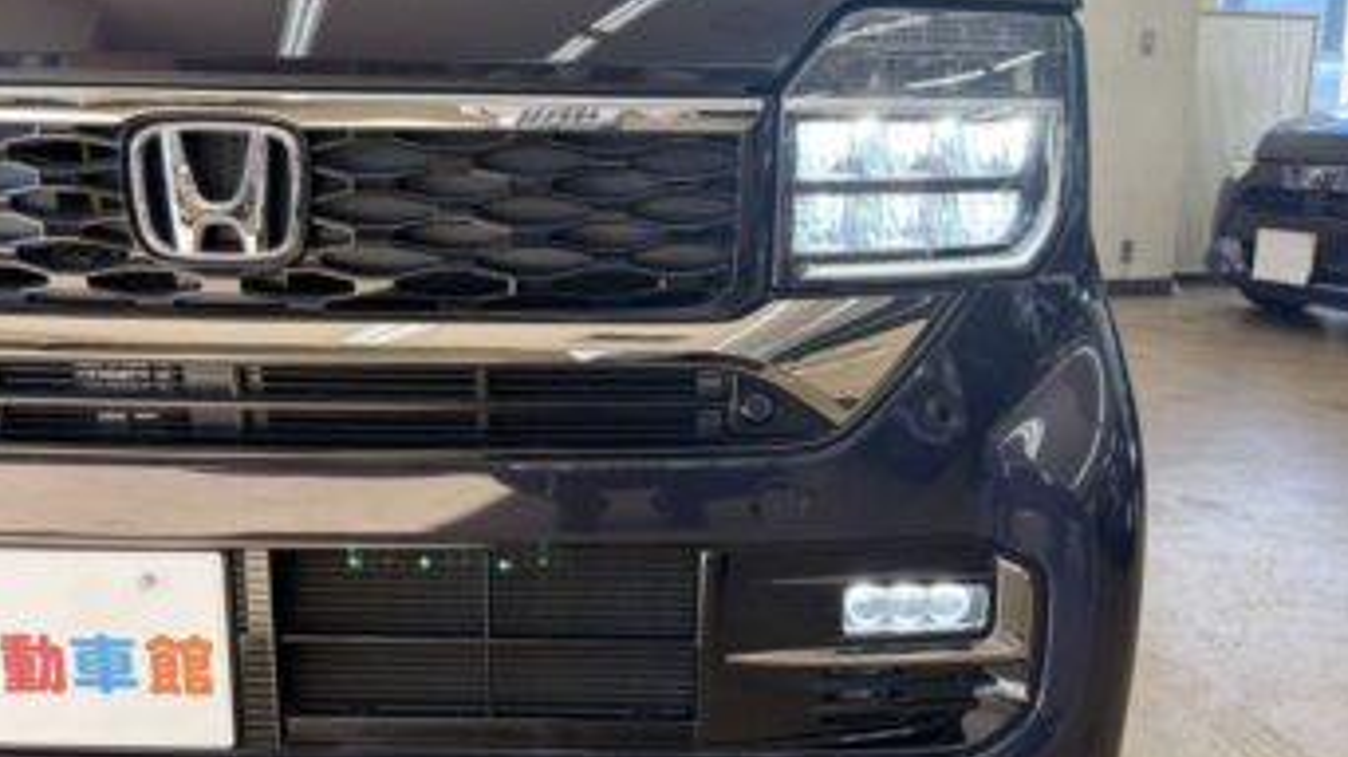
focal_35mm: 29
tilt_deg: -10.2
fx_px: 1036
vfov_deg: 40.1
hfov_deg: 66.1
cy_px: 341
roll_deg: -0.3
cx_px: 674
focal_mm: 5.96
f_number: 1.6
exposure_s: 1/100
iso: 40
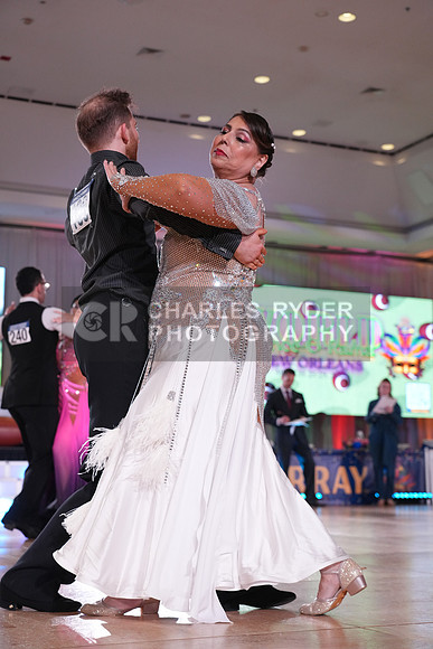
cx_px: 216
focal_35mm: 54
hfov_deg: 25.1
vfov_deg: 36.9
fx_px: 974
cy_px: 324
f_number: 4
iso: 2500
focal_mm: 54
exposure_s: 1/500
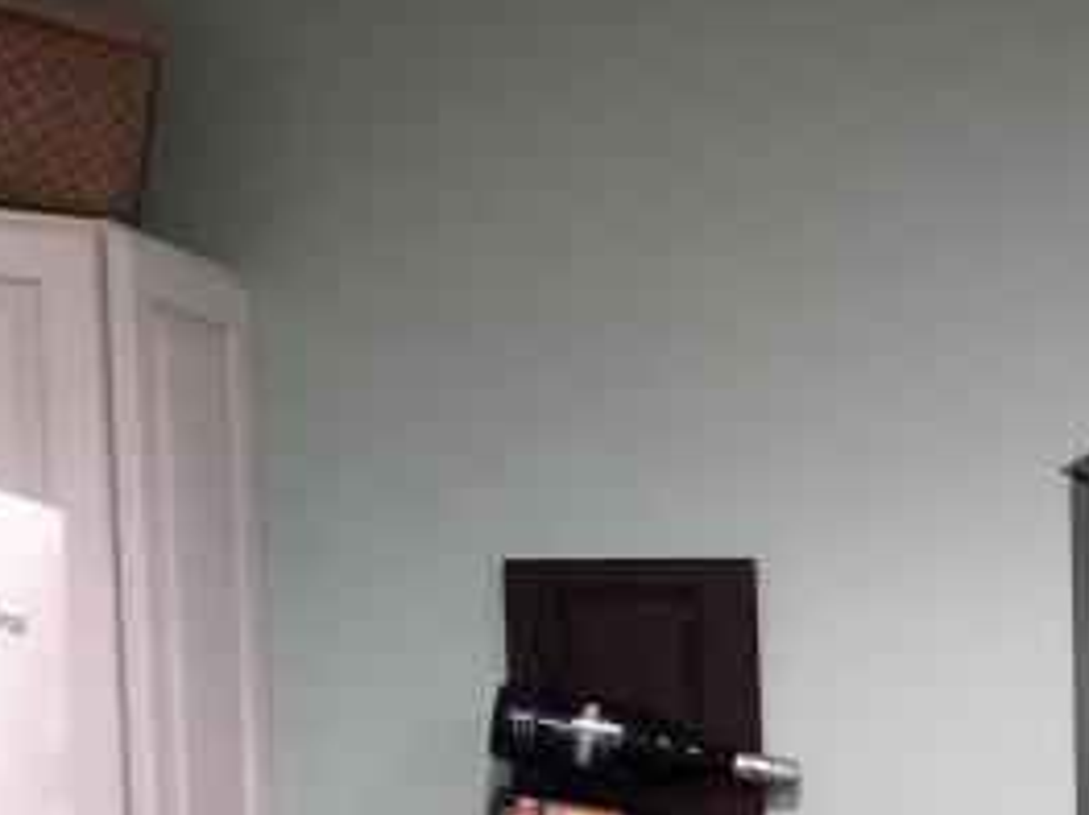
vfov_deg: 12.5
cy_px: 1181
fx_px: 3553
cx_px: 1631
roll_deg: -0.9
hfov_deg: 16.0
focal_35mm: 113
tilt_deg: -4.0
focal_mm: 4.15
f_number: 2.2
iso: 100
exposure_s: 1/15
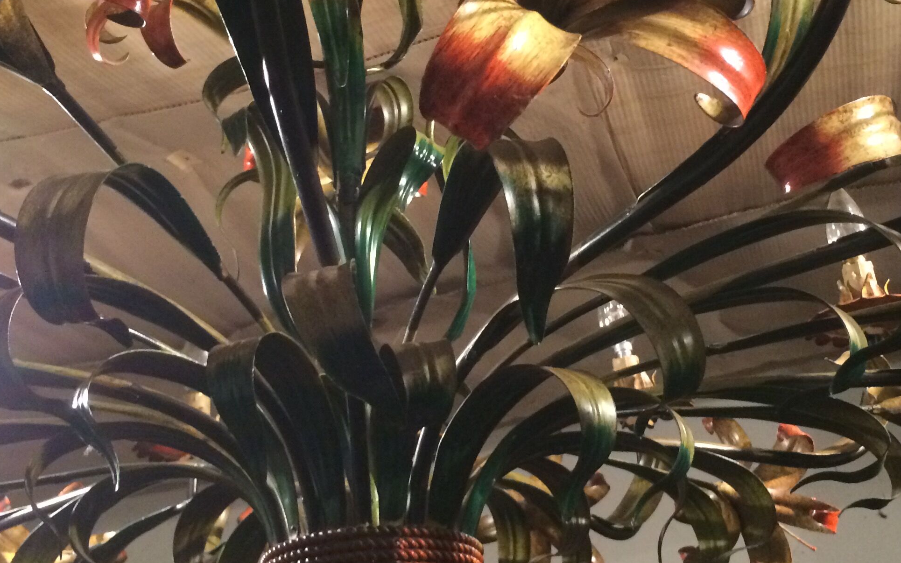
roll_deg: +8.1
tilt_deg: +27.8
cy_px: 206
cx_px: 489
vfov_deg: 24.8
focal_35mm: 52
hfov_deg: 38.8
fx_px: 1277
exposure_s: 1/17
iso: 320
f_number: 2.2
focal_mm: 4.15
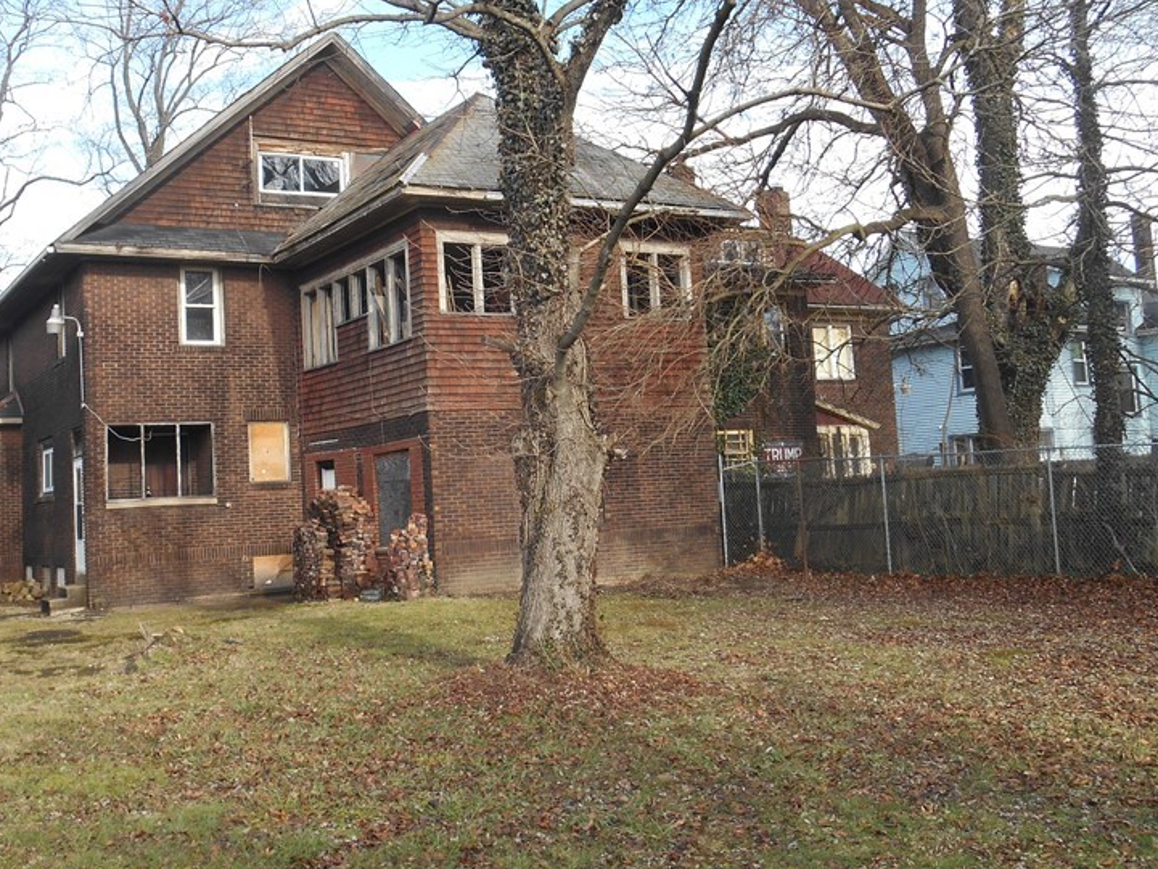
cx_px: 492
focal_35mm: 37
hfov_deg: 50.0
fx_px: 1238
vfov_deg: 38.6
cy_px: 381
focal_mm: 4.7
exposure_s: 1/160
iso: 80
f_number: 3.4
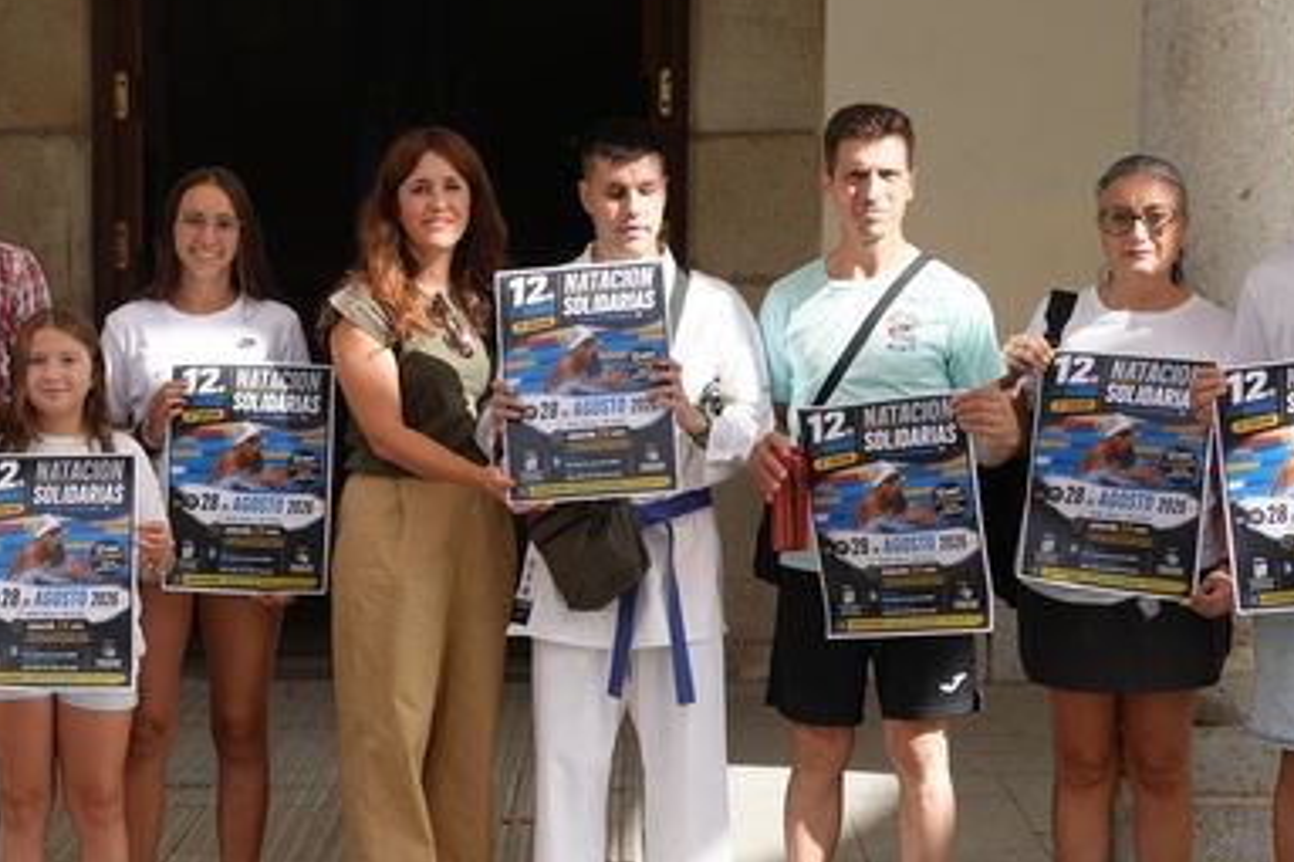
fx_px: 3377
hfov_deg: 21.5
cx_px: 287
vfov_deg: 14.5
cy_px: 468
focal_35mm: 94
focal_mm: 45
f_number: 4
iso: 100
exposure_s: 1/250
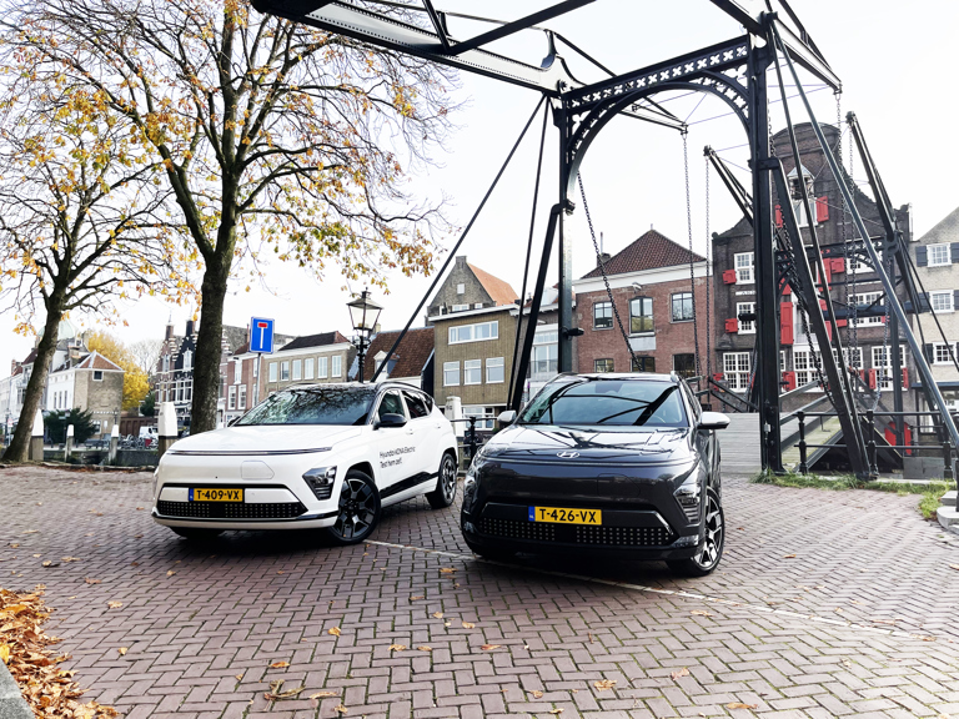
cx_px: 480
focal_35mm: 26
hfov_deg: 67.3
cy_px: 360
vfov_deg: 53.1
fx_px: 720
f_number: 1.6
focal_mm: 5.1
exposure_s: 1/2488
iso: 32
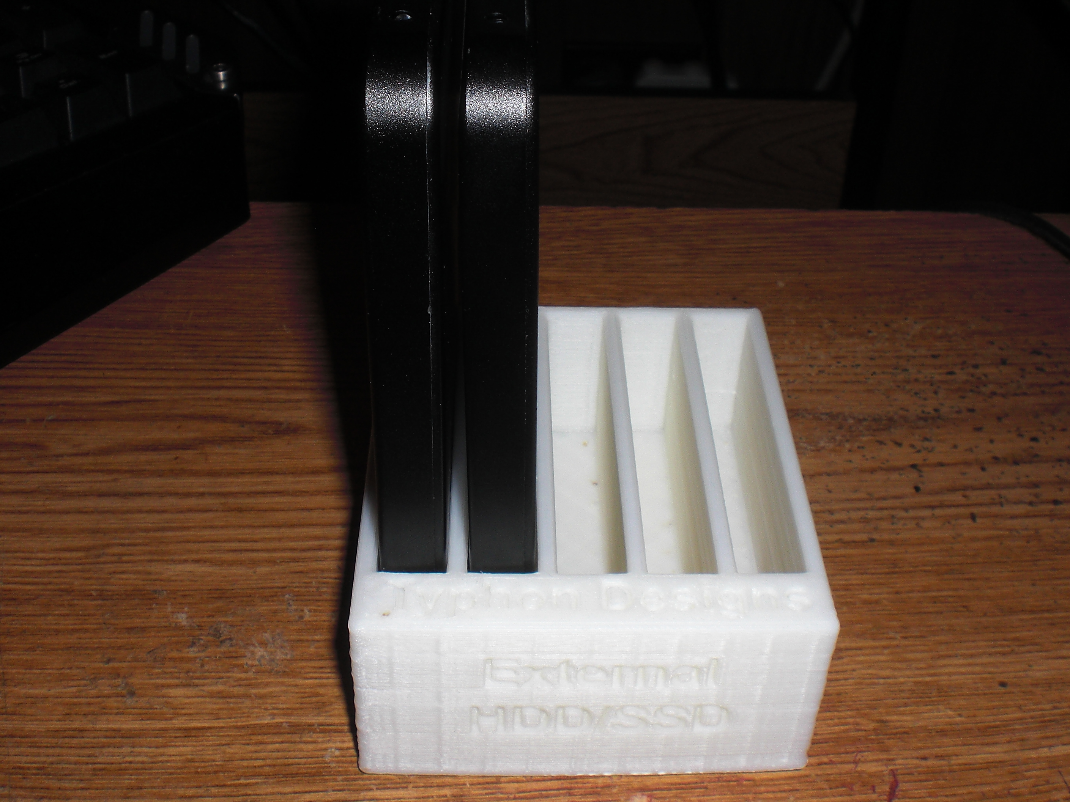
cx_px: 566
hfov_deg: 42.9
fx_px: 1360
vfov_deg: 32.9
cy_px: 403
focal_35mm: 44
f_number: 5.6
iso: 64
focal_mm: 6.3
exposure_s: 1/60
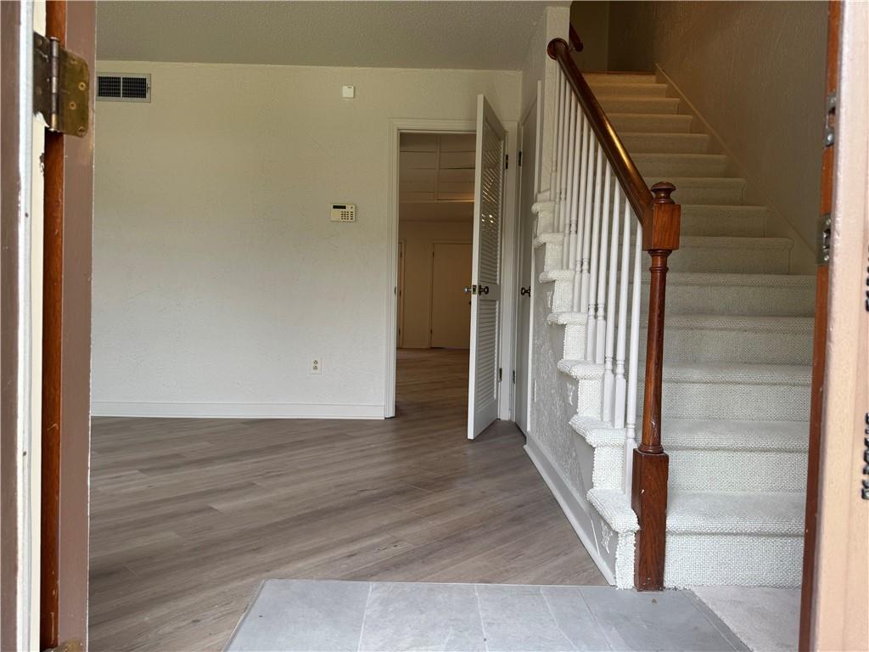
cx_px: 434
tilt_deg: -2.4
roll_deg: -1.8
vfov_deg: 56.8
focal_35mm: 24
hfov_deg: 71.6
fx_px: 602
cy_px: 326
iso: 64
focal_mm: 6.76
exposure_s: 1/175
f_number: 1.78
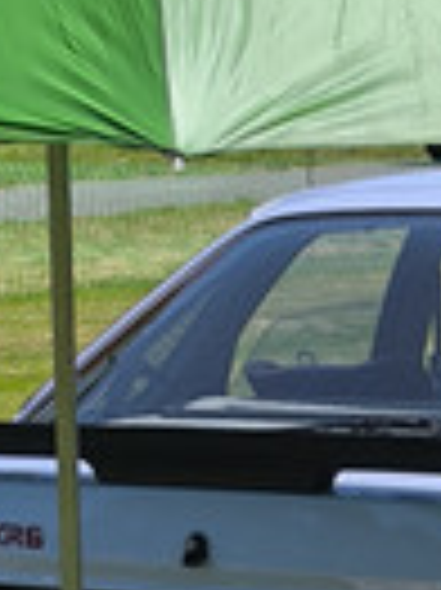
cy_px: 802
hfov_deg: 8.1
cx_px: 812
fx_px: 2994
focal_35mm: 176
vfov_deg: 10.9
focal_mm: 6.14
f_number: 1.65
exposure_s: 1/1452
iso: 50
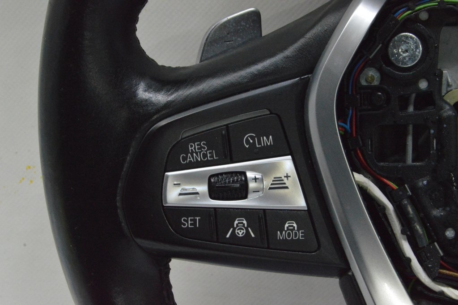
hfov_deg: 29.3
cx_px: 229
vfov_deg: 19.7
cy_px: 152
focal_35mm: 69
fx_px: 877
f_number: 20
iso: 6400
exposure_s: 1/20
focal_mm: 46
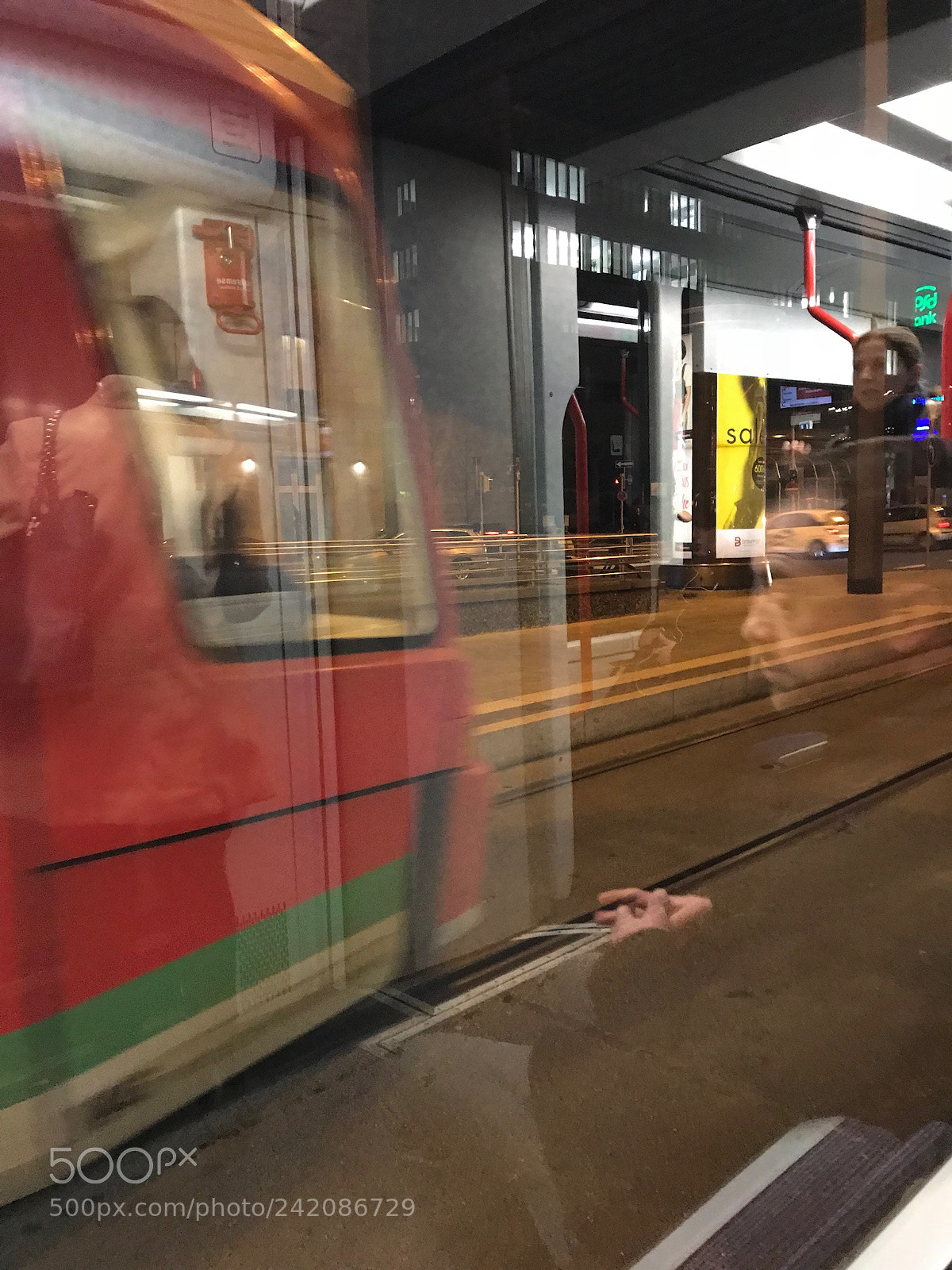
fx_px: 1027
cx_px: 476
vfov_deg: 63.4
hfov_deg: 49.7
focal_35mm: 28
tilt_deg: -6.1
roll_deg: +1.6
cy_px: 635
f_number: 1.8
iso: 80
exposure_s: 1/7
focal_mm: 3.99
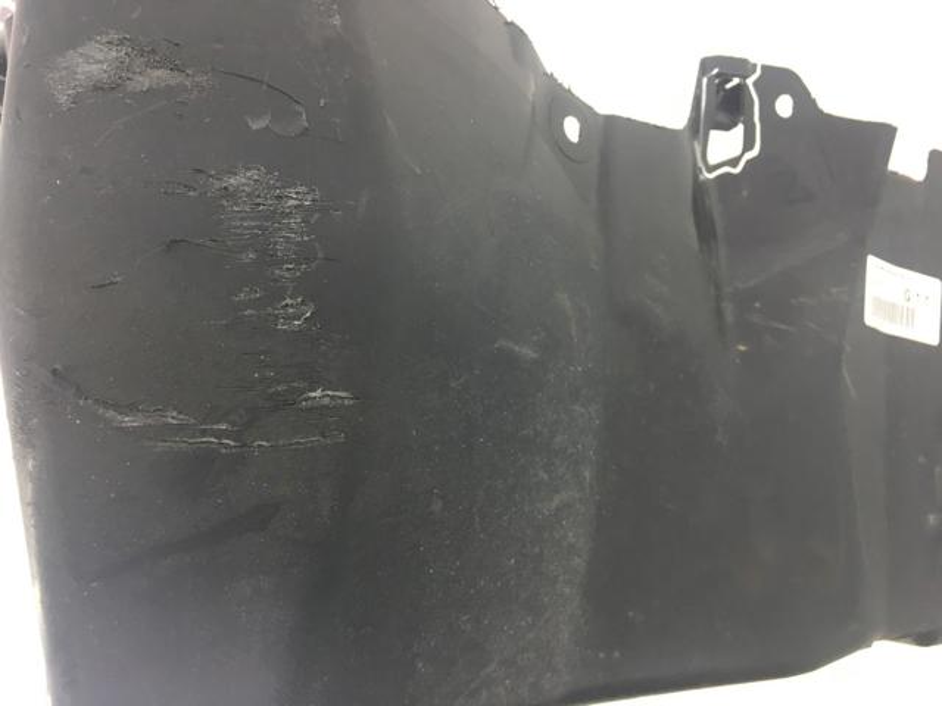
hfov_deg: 61.7
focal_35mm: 29
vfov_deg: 48.2
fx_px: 789
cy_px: 353
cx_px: 471
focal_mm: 4.15
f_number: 2.2
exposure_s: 1/33
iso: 64
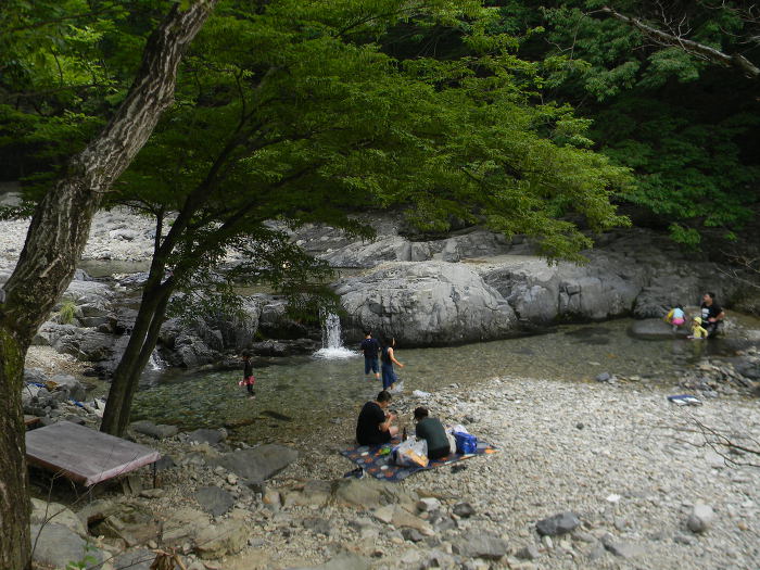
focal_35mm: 36
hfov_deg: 51.4
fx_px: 790
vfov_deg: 39.7
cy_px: 285
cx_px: 380
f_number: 3.7
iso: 80
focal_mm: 6.4
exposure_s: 1/152
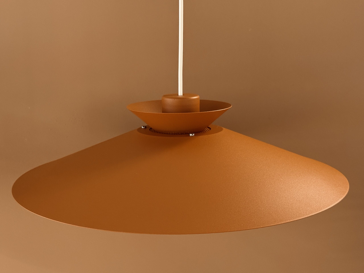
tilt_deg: -9.8
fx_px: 505
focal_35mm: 48
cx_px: 182
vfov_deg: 30.3
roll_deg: -1.4
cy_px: 136
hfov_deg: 39.7
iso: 250
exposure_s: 1/58
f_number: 1.78
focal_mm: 6.76
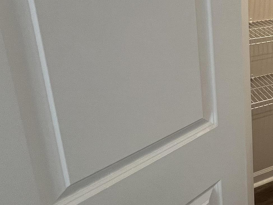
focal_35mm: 41
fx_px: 323
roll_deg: -1.8
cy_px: 26
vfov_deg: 33.5
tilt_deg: -15.6
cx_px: 332
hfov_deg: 35.4
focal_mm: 1.57
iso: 200
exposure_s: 1/120
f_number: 1.8
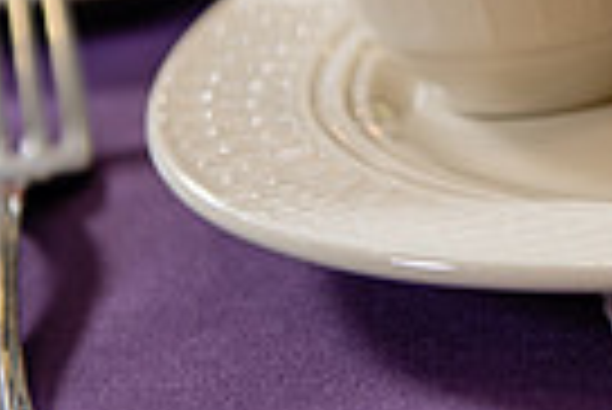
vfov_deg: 5.8
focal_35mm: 235
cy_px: -200
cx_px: 796
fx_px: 3999
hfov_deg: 8.6
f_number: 3.2
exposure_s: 1/160
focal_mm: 55
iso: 250
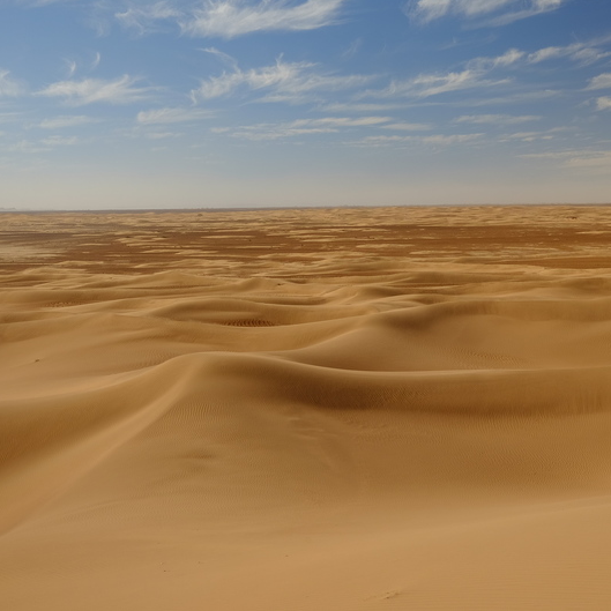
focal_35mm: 45
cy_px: 304
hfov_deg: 36.8
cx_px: 450
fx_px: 899
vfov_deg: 37.6
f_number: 8
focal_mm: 23
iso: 200
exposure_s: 1/300
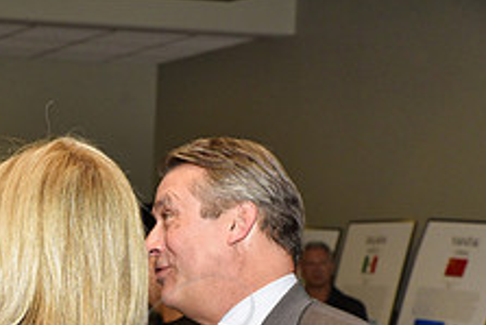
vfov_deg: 8.4
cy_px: 416
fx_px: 2175
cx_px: -109
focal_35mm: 161
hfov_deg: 12.4
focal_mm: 62
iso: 1000
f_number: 7.1
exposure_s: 1/60
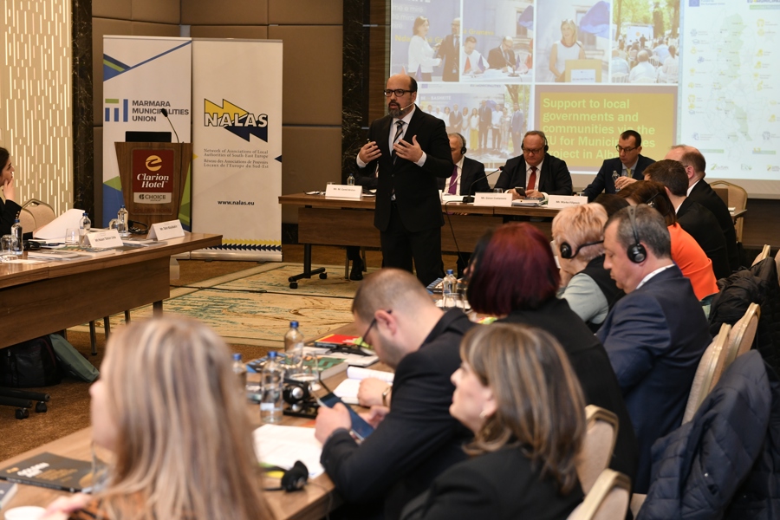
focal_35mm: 66
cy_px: 260
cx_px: 390
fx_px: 1430
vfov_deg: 20.6
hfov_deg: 30.5
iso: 1600
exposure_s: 1/100
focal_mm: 66
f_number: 4
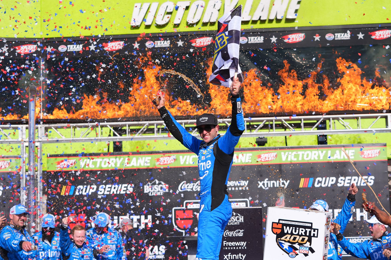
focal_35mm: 70
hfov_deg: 28.8
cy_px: 130
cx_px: 196
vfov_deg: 19.5
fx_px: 760
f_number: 4
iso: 400
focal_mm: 70
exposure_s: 1/4000
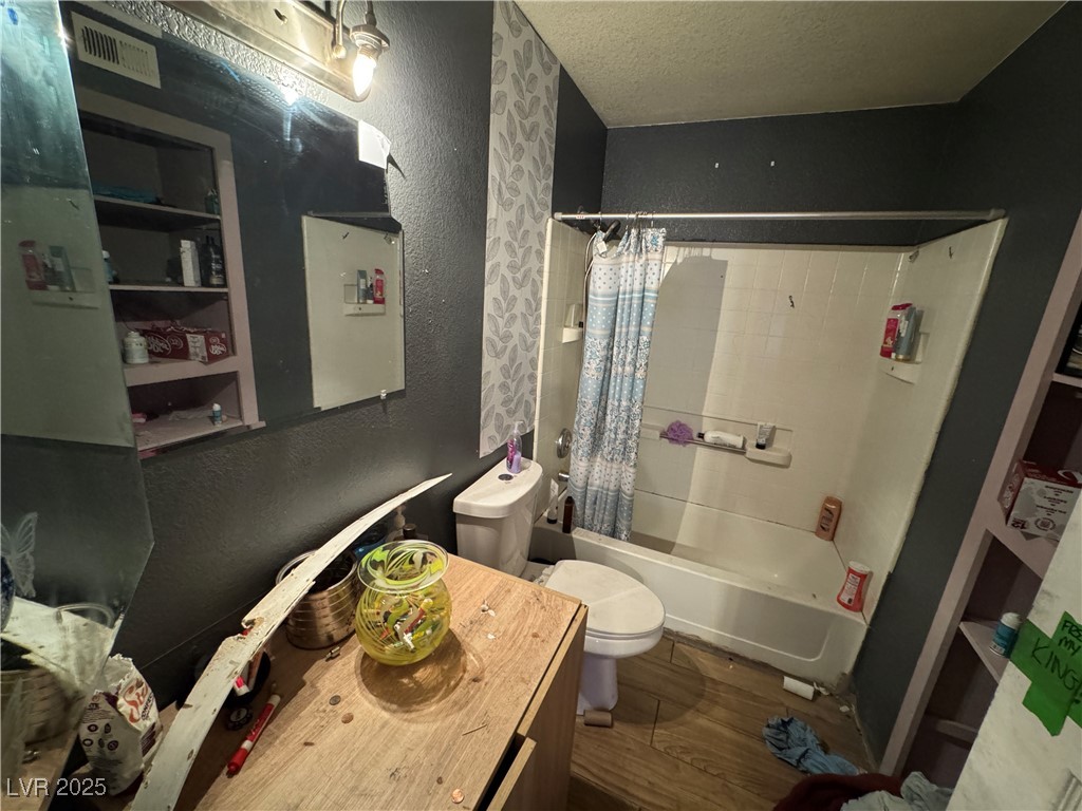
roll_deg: -3.6
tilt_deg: -15.3
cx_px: 541
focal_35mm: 14
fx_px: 438
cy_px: 406
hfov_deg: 102.1
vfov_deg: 85.7
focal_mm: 2.22
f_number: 2.2
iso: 1000
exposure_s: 1/60
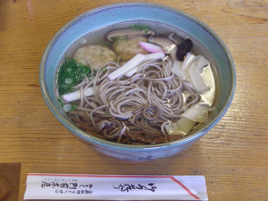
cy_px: 100
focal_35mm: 35
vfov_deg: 40.7
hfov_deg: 52.6
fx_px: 271
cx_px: 134
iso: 296
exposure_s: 1/60
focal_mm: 5.7
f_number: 2.8
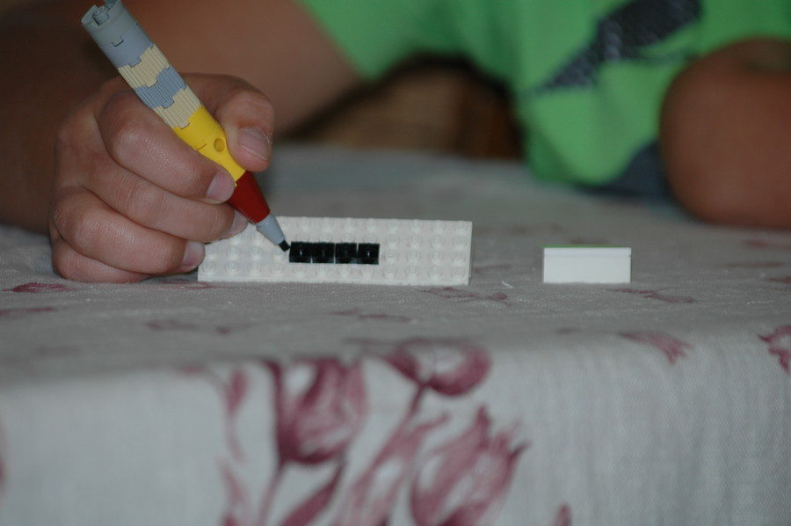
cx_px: 396
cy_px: 263
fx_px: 4444
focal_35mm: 202
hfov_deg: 10.2
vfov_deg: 6.8
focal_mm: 135
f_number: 4.5
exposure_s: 1/60
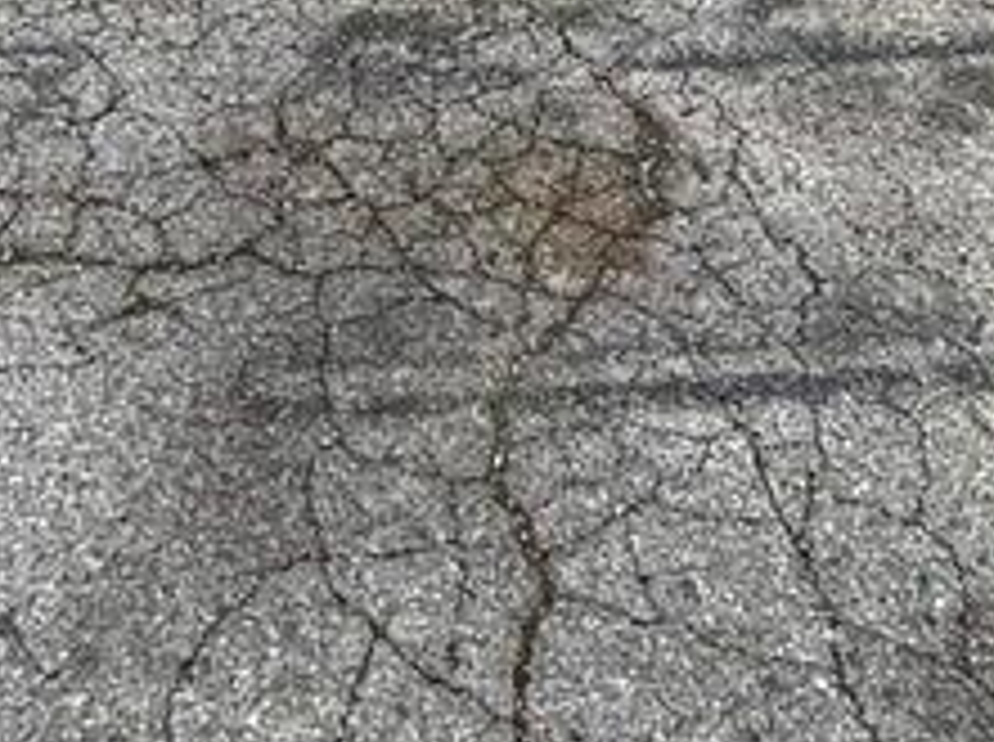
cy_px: -729
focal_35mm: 65
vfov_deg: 16.9
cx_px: 337
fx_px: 1863
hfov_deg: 29.7
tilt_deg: -5.1
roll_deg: +0.8
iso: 50
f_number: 2.2
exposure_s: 1/701
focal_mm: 2.22
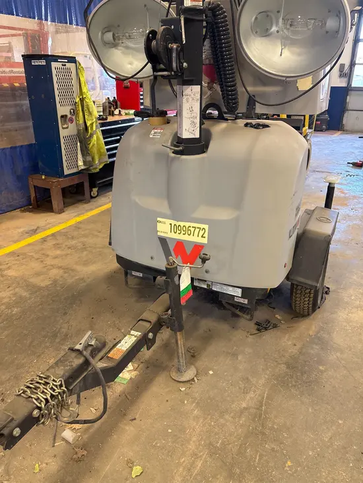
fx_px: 363
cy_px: 242
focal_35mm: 26
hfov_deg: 53.1
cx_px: 182
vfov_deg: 67.3
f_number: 1.6
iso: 125
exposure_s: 1/60
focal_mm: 5.96
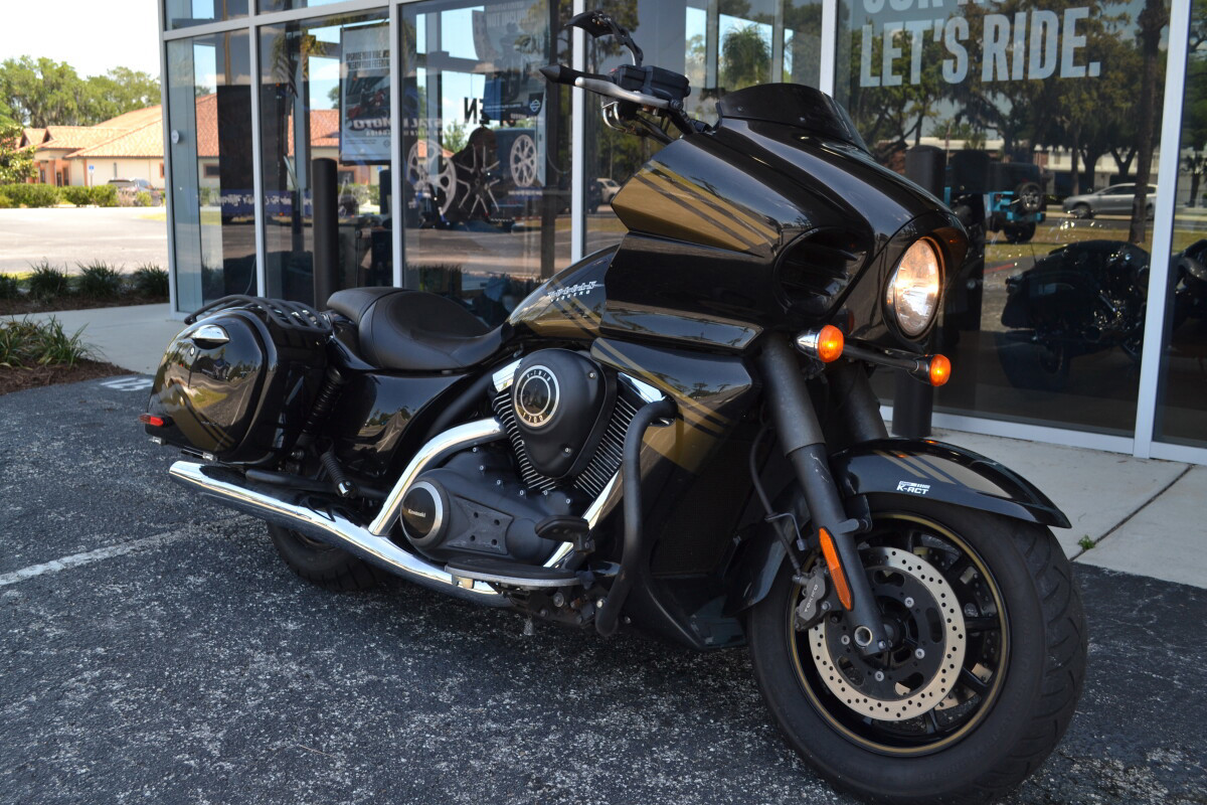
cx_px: 604
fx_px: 1106
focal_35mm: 33
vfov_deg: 40.0
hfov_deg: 57.2
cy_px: 402
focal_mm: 22
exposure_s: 1/125
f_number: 5.6
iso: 125
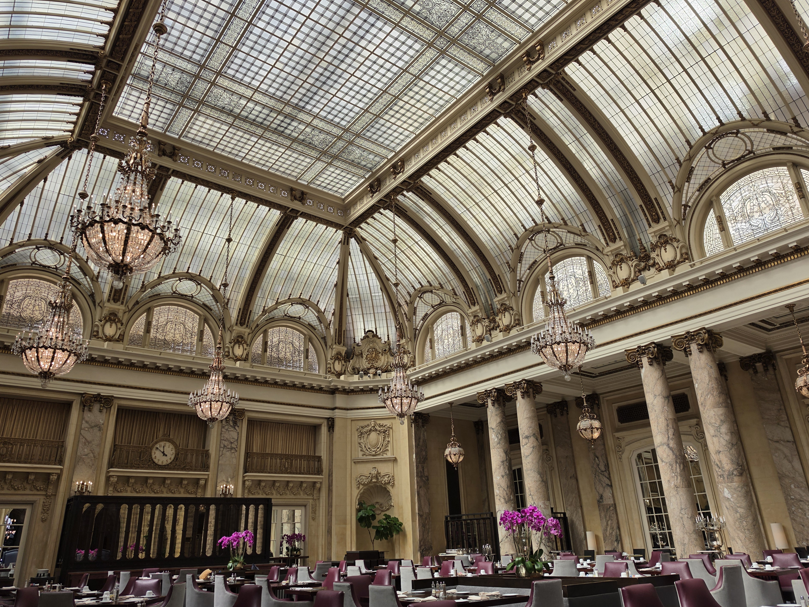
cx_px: 390
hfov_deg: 71.6
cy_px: 294
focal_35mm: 24
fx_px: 561
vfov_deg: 56.8
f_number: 1.4
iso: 10
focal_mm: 6.5
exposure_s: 1/205
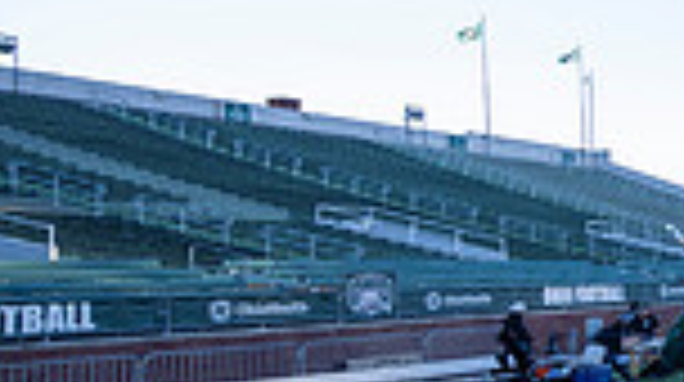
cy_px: 209
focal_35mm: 56
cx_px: 1264
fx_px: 1014
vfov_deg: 21.4
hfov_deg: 21.5
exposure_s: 1/500
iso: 320
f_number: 4
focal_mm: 14
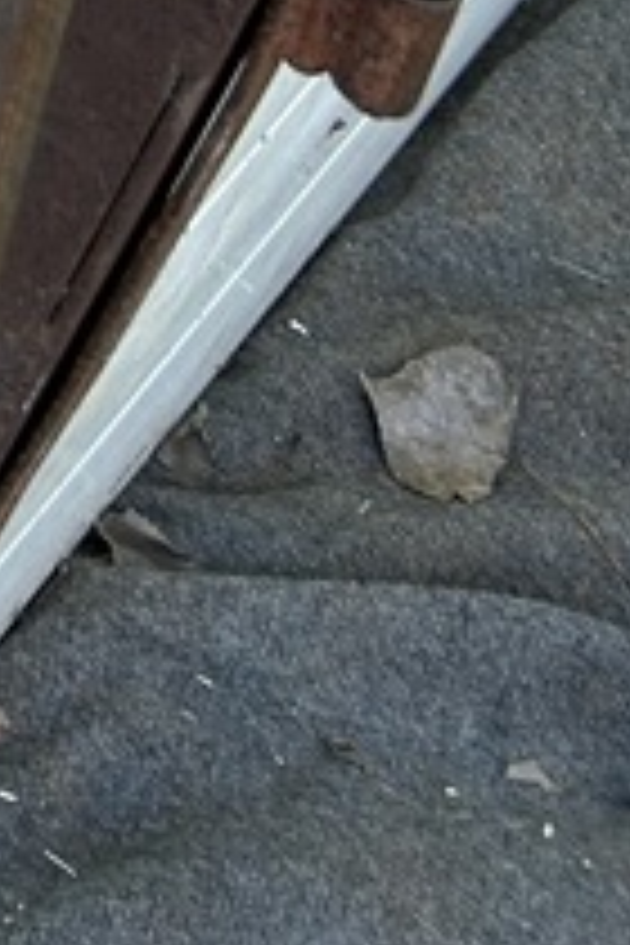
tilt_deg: -29.7
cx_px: -1080
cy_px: -1278
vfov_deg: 12.4
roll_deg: +0.2
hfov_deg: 9.0
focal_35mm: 132
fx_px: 3465
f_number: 1.5
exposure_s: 1/175
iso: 40
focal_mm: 5.7
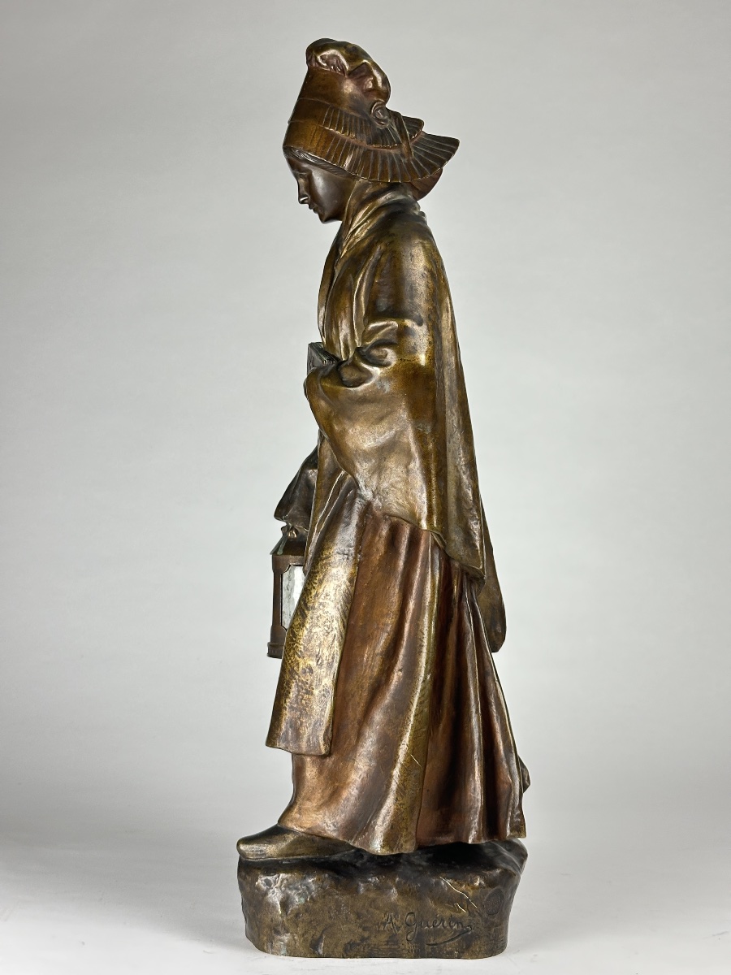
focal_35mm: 48
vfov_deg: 39.7
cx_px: 366
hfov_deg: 30.3
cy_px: 488
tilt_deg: +1.5
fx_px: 1352
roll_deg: -1.7
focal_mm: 6.86
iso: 80
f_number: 1.78
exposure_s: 1/50
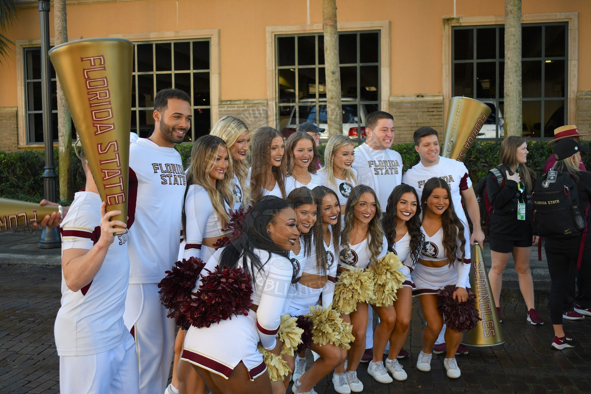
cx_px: 296
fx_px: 706
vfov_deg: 31.2
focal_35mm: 43
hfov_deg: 45.4
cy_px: 197
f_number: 4.2
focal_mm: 29
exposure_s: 1/80
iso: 100
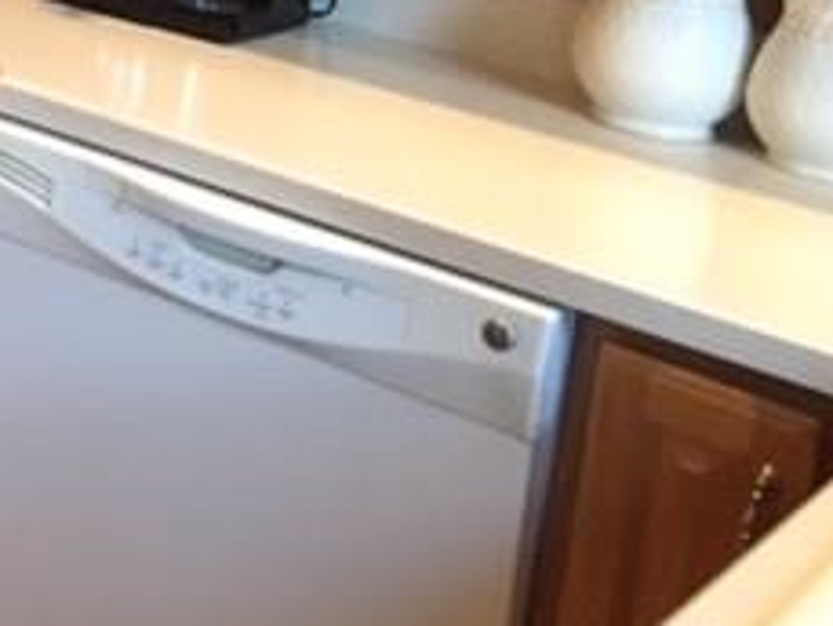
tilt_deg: -7.7
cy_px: -160
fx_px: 1950
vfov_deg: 17.3
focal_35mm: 81
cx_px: -298
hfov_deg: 21.4
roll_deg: -6.7
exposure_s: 1/30
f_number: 2.2
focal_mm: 4.15
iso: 160
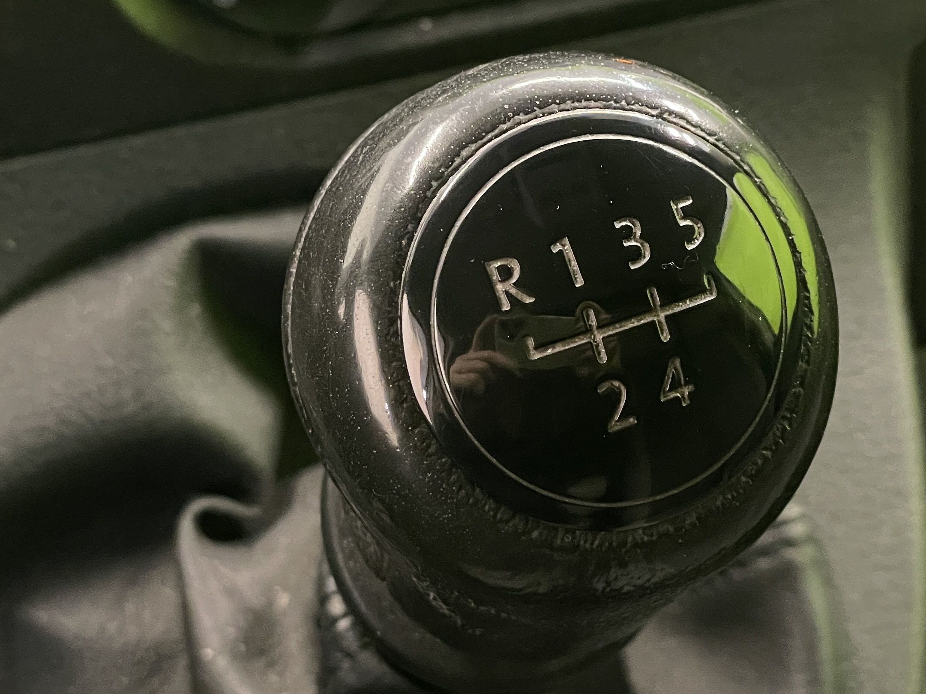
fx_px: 2595
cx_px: 552
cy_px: 465
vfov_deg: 15.2
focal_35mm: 97
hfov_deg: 20.2
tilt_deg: -40.2
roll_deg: -0.1
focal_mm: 6
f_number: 2
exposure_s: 1/33
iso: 640
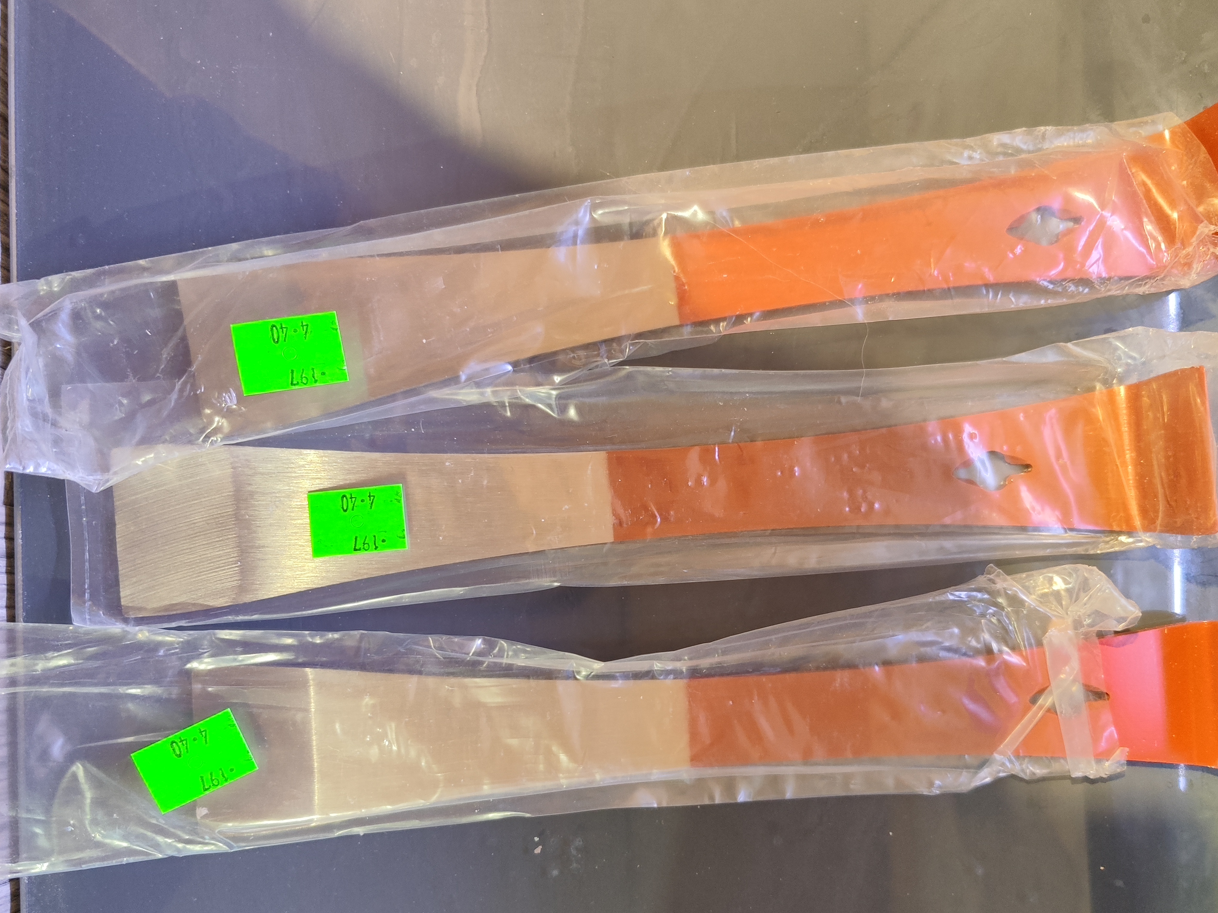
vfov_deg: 49.6
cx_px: 634
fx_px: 985
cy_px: 517
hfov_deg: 63.4
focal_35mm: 28
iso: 456
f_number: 1.8
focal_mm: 5.4
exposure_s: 1/50
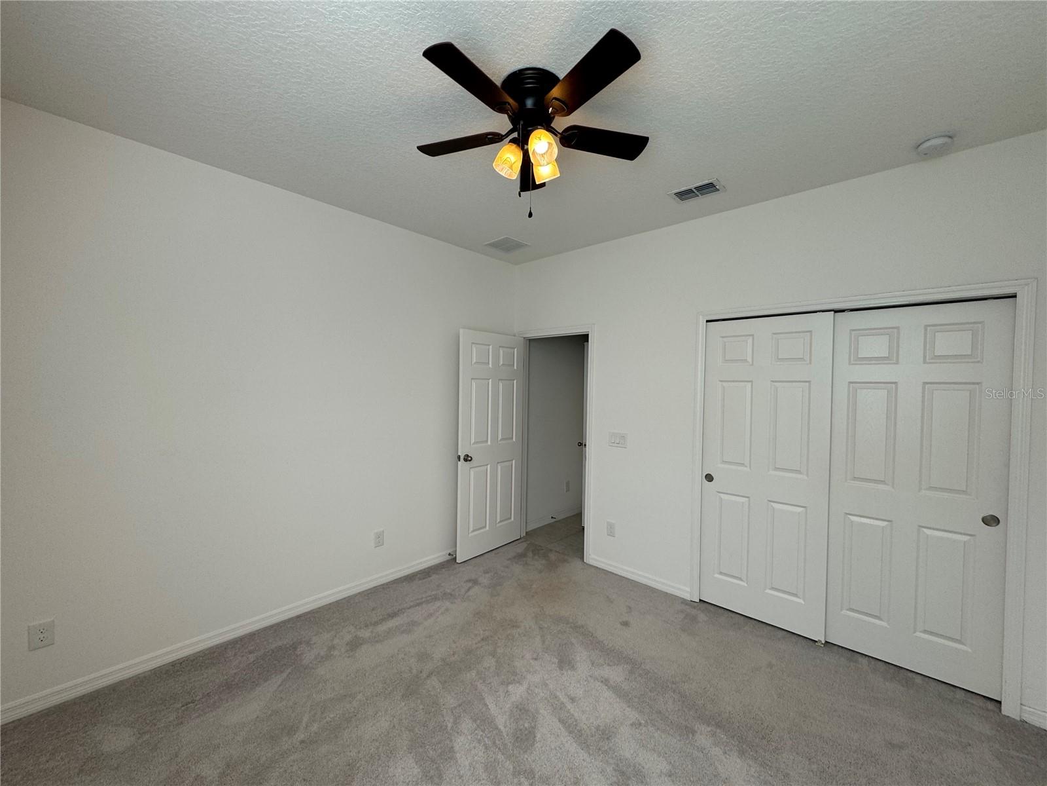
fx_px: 423
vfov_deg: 85.7
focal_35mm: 14
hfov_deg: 102.1
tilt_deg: -0.4
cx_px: 524
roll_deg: -1.2
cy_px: 393
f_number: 2.2
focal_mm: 2.22
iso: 64
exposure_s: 1/120
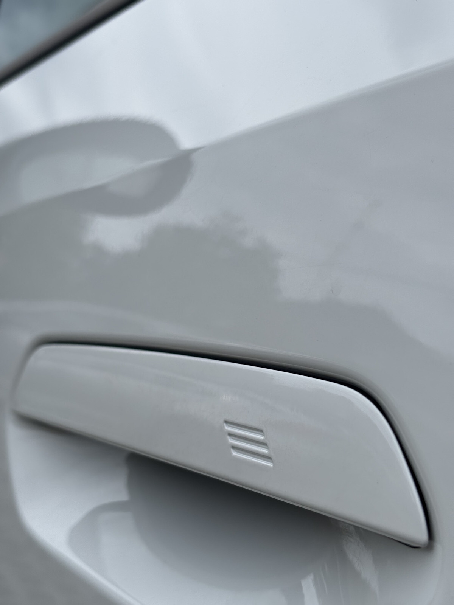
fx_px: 909
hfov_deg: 28.0
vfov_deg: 36.8
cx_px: 227
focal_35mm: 52
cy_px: 302
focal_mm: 5.96
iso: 32
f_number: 1.6
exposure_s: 1/2242
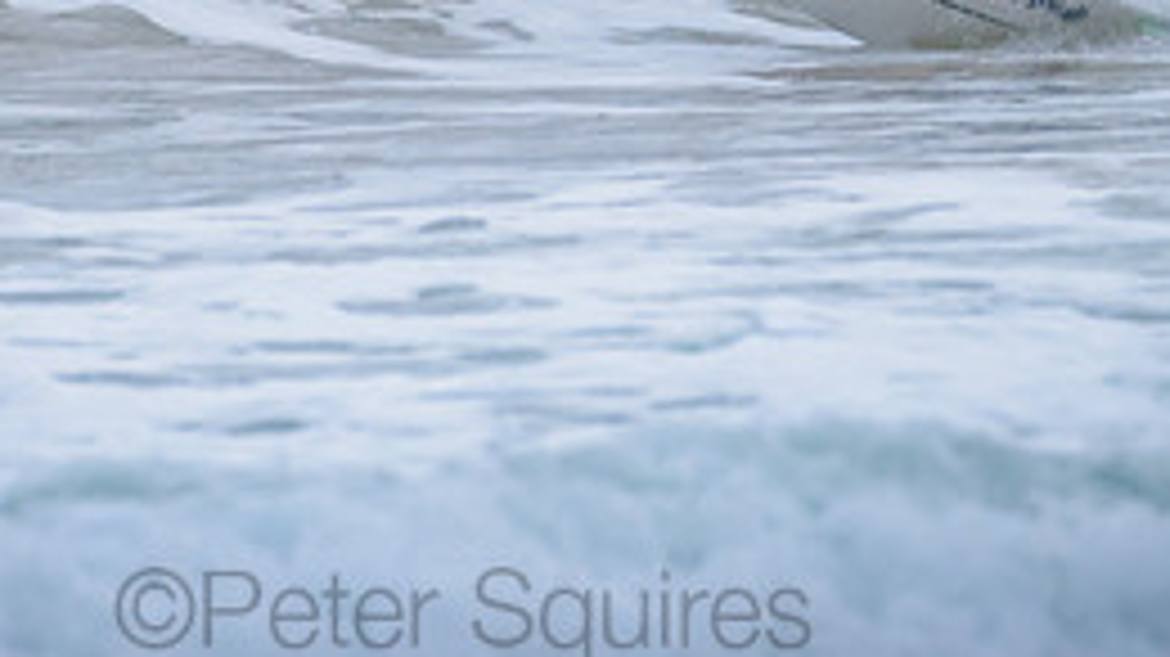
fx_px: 45772
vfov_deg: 0.8
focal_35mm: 1476
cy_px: -314
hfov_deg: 1.5
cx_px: 806
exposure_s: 1/2000
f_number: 6.3
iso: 800
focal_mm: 500
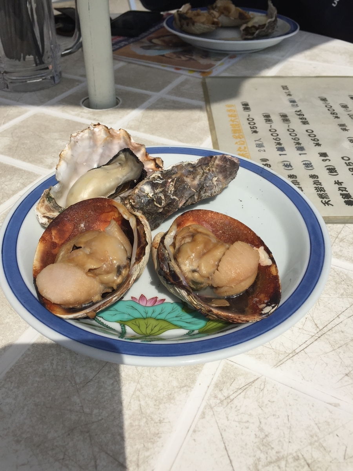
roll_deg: -2.2
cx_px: 176
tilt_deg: -40.9
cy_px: 236
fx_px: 394
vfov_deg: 61.7
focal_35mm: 29
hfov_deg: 48.2
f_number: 2.2
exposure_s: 1/6623
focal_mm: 4.15
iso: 32
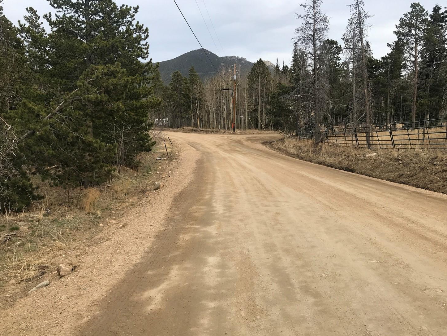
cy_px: 180
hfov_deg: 58.3
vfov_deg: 45.4
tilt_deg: -10.7
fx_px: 400
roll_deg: +0.8
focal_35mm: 31
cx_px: 236
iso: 20
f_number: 1.8
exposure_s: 1/760
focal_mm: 3.99
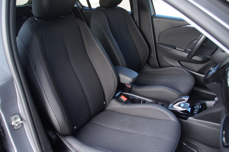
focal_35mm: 27
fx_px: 172
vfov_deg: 47.9
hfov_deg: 67.4
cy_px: 76
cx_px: 114
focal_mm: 18
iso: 200
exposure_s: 1/60
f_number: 4
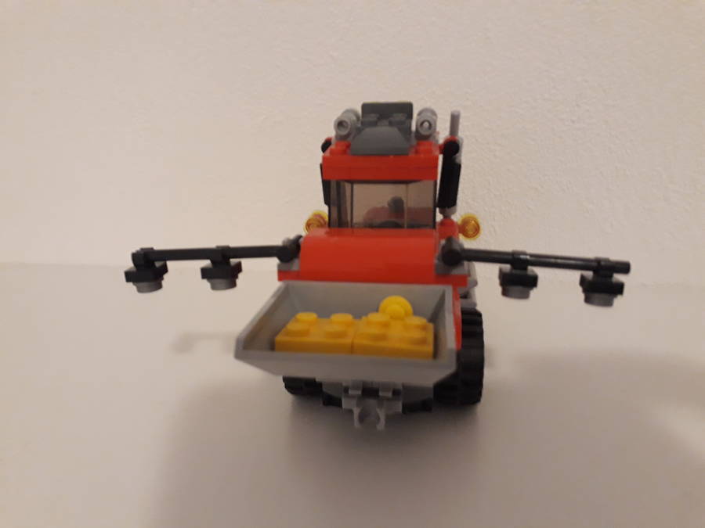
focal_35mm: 27
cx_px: 352
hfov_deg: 65.3
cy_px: 264
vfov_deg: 51.4
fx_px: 550
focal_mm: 3.6
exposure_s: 1/15
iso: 400
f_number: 1.9
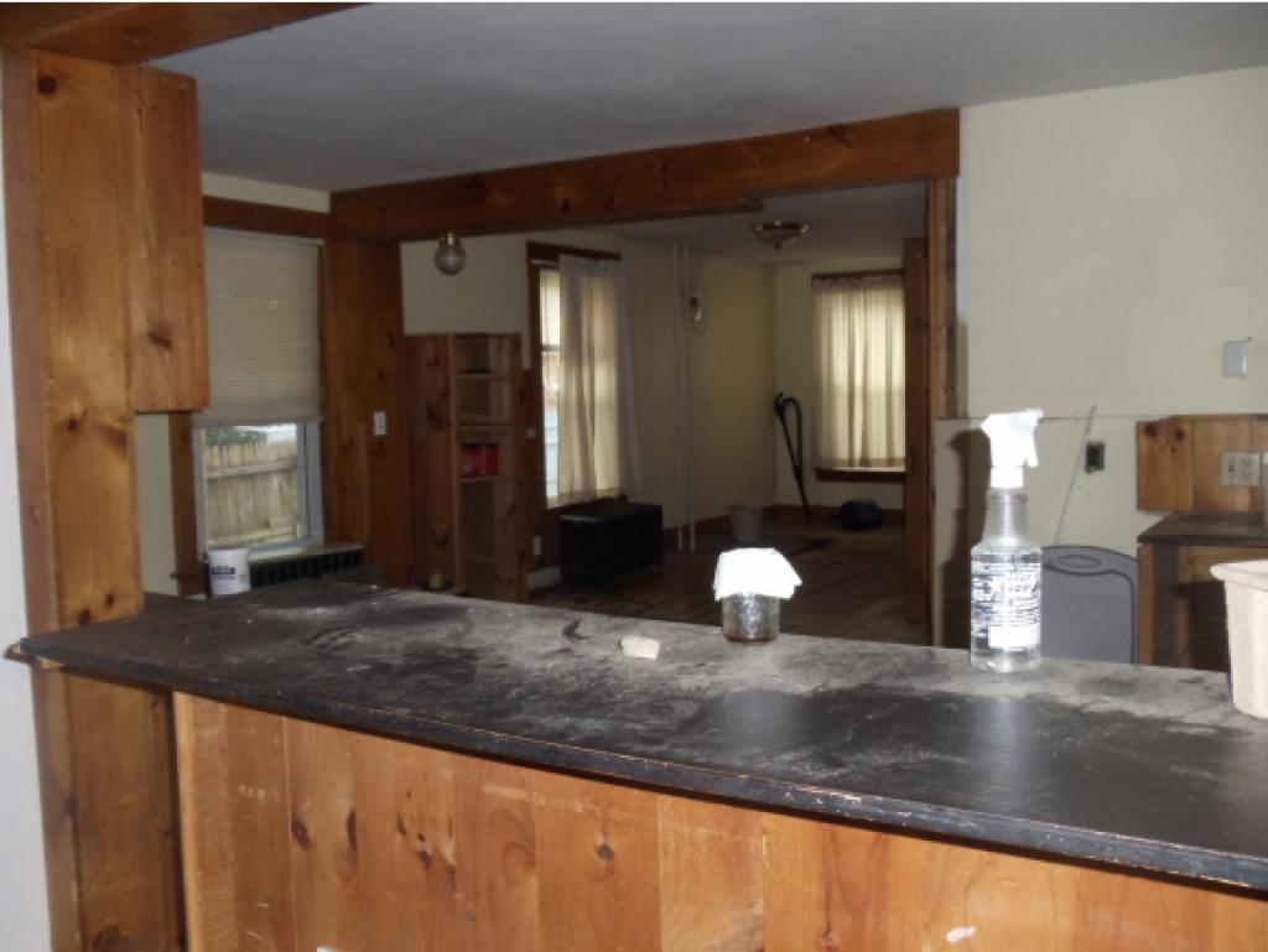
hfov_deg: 42.9
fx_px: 1612
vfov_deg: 32.9
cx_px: 634
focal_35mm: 44
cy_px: 476
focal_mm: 6
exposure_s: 1/30
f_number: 3.5
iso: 400
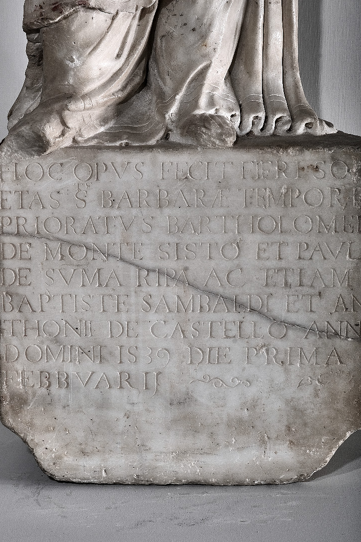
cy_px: 263
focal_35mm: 101
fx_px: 1519
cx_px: 187
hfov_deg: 13.6
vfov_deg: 20.2
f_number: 20
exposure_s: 1/250
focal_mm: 60.8
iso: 320
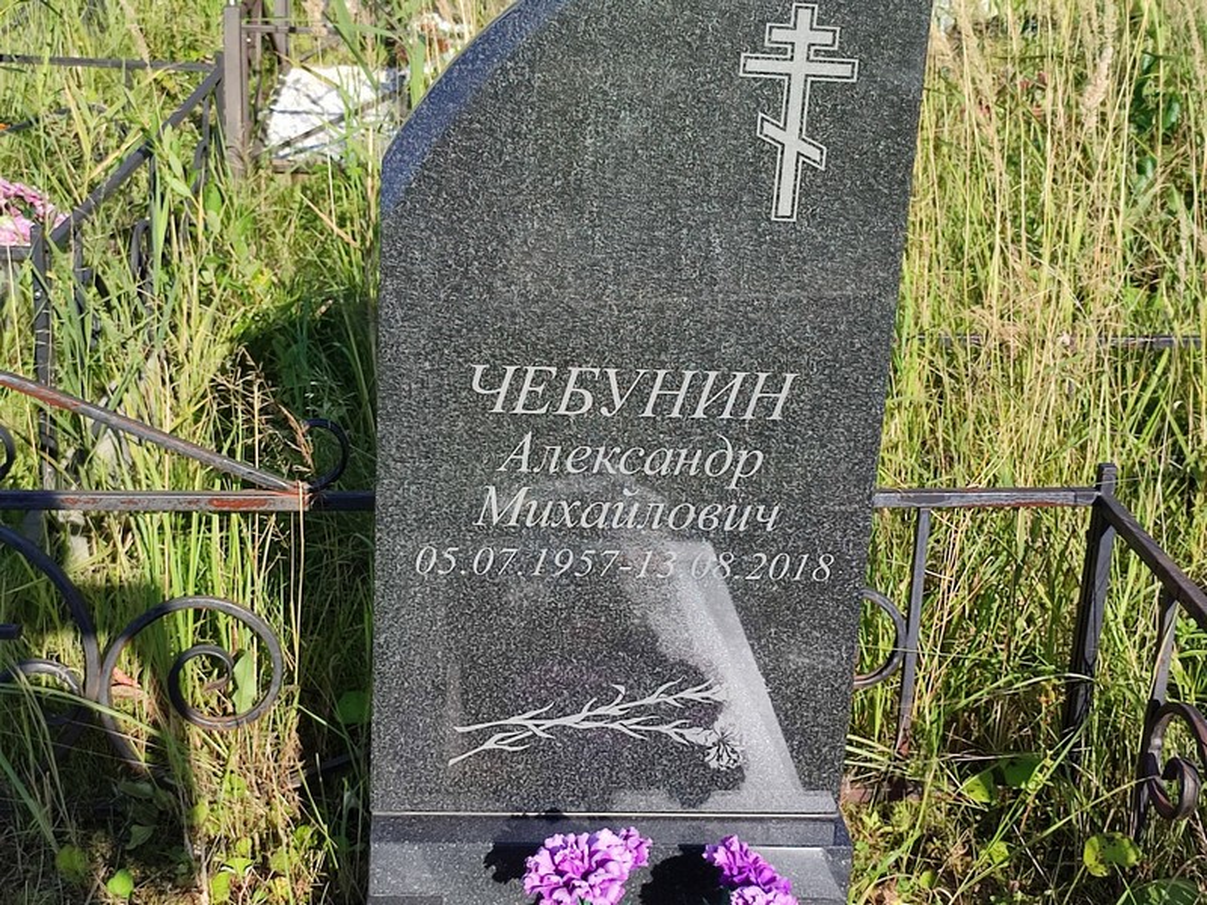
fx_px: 872
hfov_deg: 69.4
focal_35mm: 25
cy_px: 452
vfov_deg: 54.9
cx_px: 604
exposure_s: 1/424
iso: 50
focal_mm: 6.04
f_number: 1.9
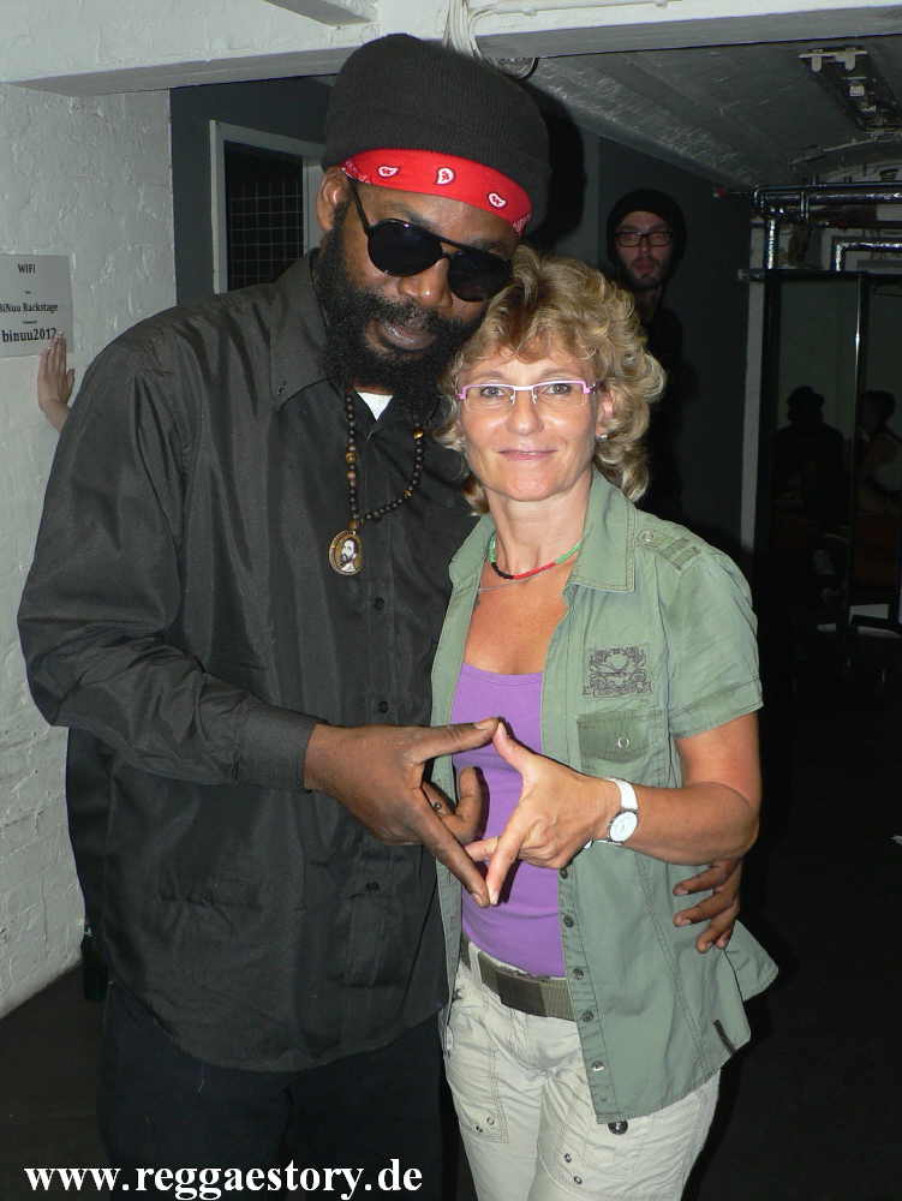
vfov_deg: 52.6
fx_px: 1215
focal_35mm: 35
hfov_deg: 40.7
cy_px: 600
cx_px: 451
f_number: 2.8
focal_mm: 6
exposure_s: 1/60
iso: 150
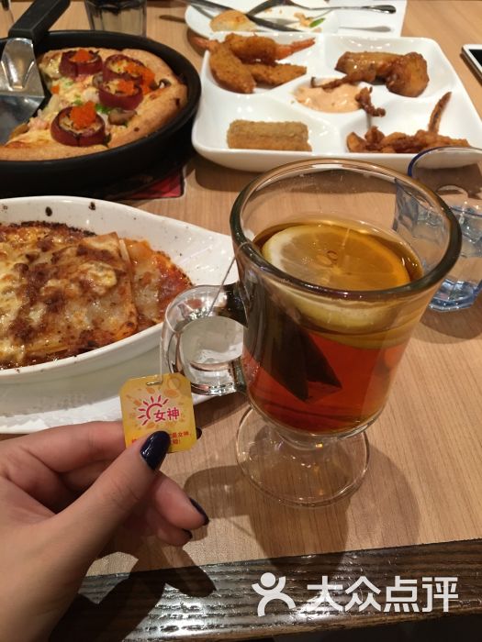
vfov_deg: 61.7
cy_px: 321
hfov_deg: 48.2
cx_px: 241
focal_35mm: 29
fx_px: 538
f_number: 2.2
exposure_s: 1/17
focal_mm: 4.15
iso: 80
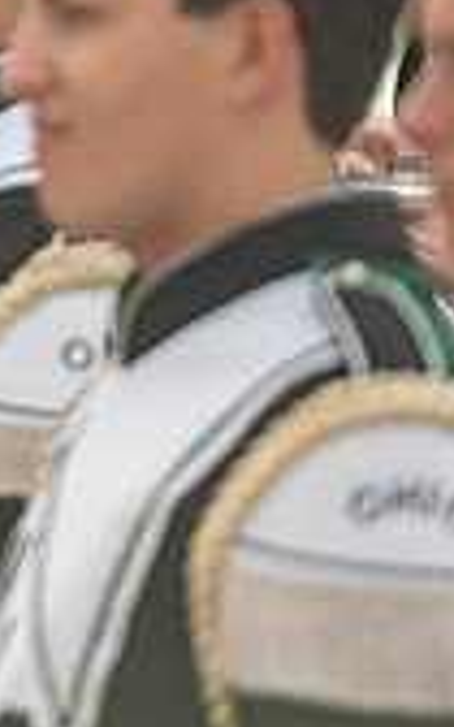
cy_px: 17
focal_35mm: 704
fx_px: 13937
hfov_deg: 1.9
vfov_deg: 3.0
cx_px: -700
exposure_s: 1/8000
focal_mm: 200
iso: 1000
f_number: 2.8
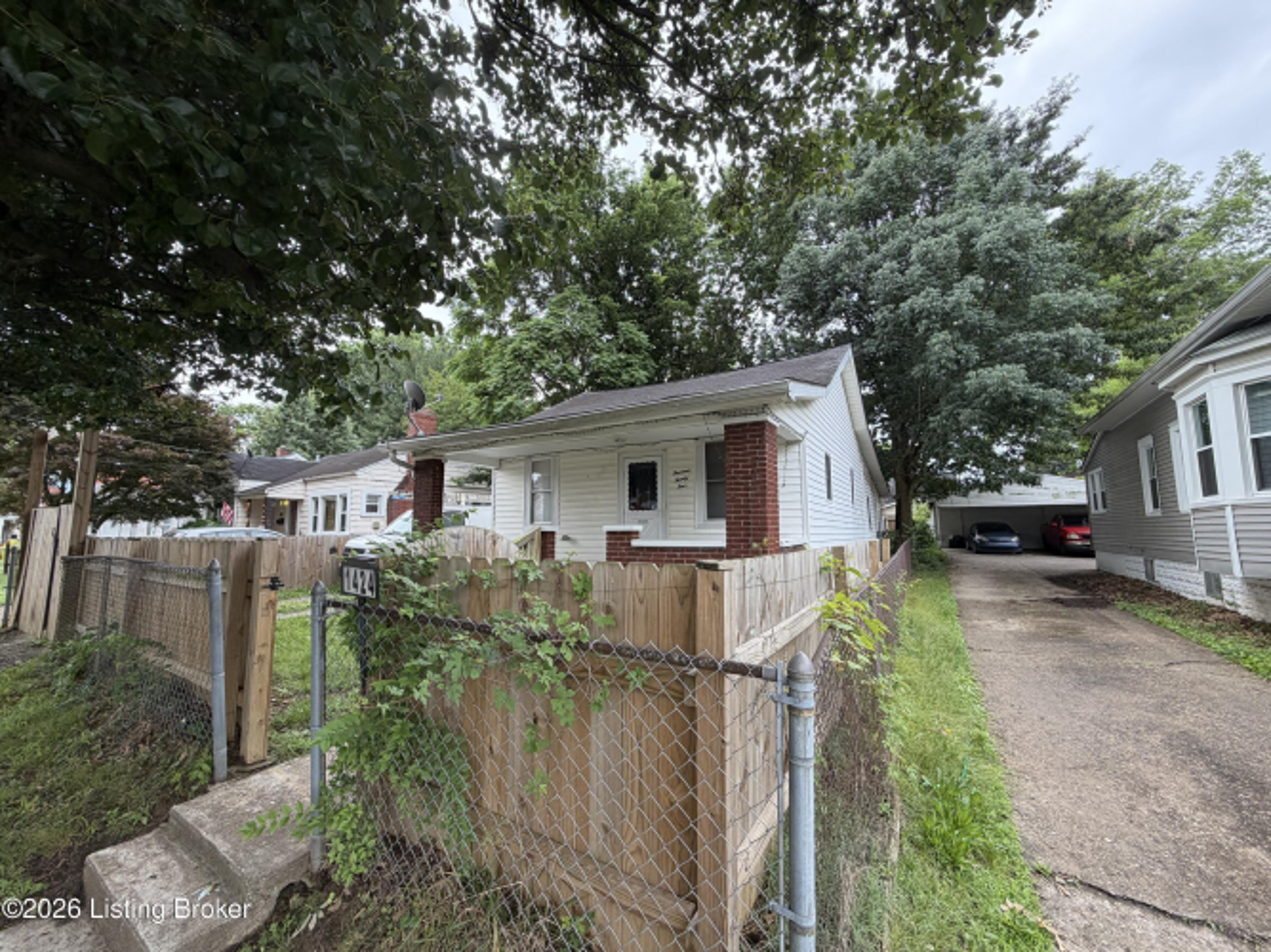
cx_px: 636
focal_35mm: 14
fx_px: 514
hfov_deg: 102.1
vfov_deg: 85.7
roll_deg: +0.7
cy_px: 476
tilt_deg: +6.4
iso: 64
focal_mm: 2.22
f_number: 2.2
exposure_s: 1/124
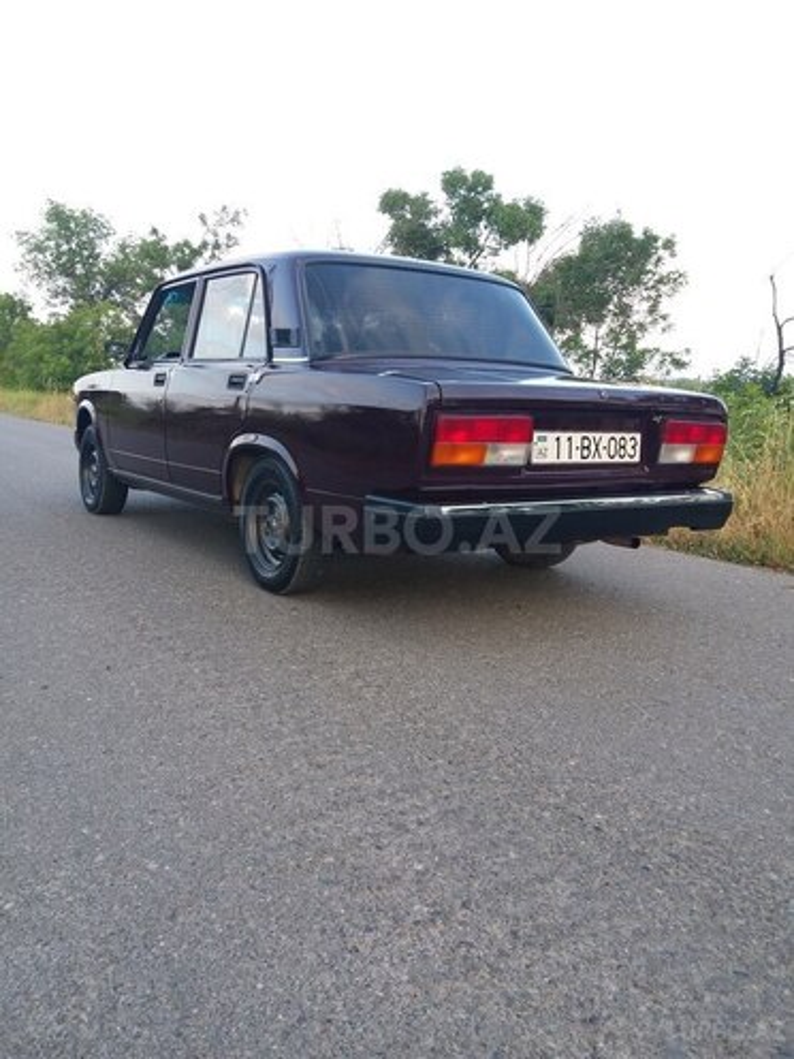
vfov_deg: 65.3
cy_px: 530
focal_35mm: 27
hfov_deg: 51.4
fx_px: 826
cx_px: 397
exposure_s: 1/145
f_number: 1.9
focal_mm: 3.7
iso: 40
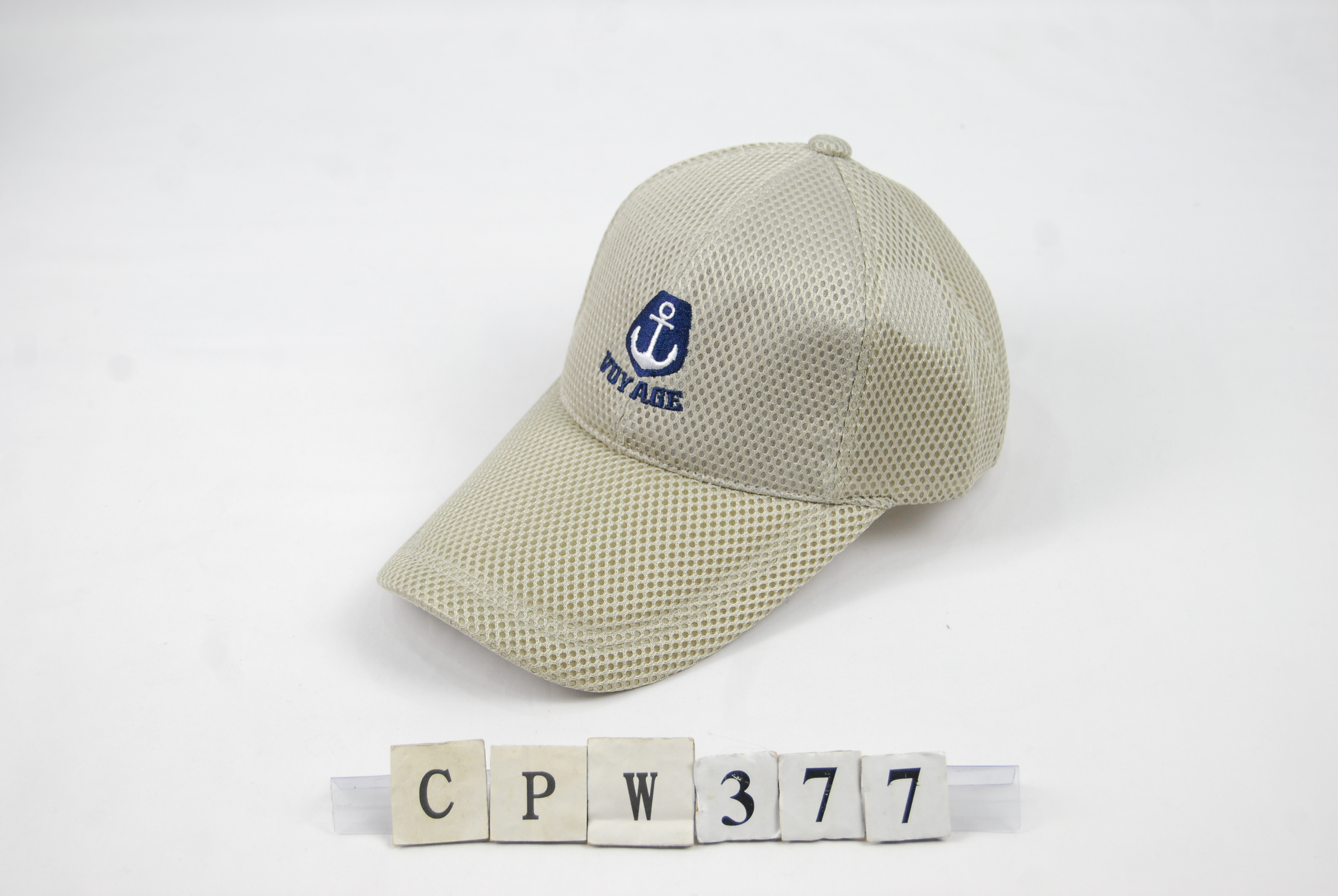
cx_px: 669
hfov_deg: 29.2
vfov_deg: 19.8
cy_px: 448
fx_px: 2568
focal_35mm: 69
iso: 400
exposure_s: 1/40
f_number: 5.3
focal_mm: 46
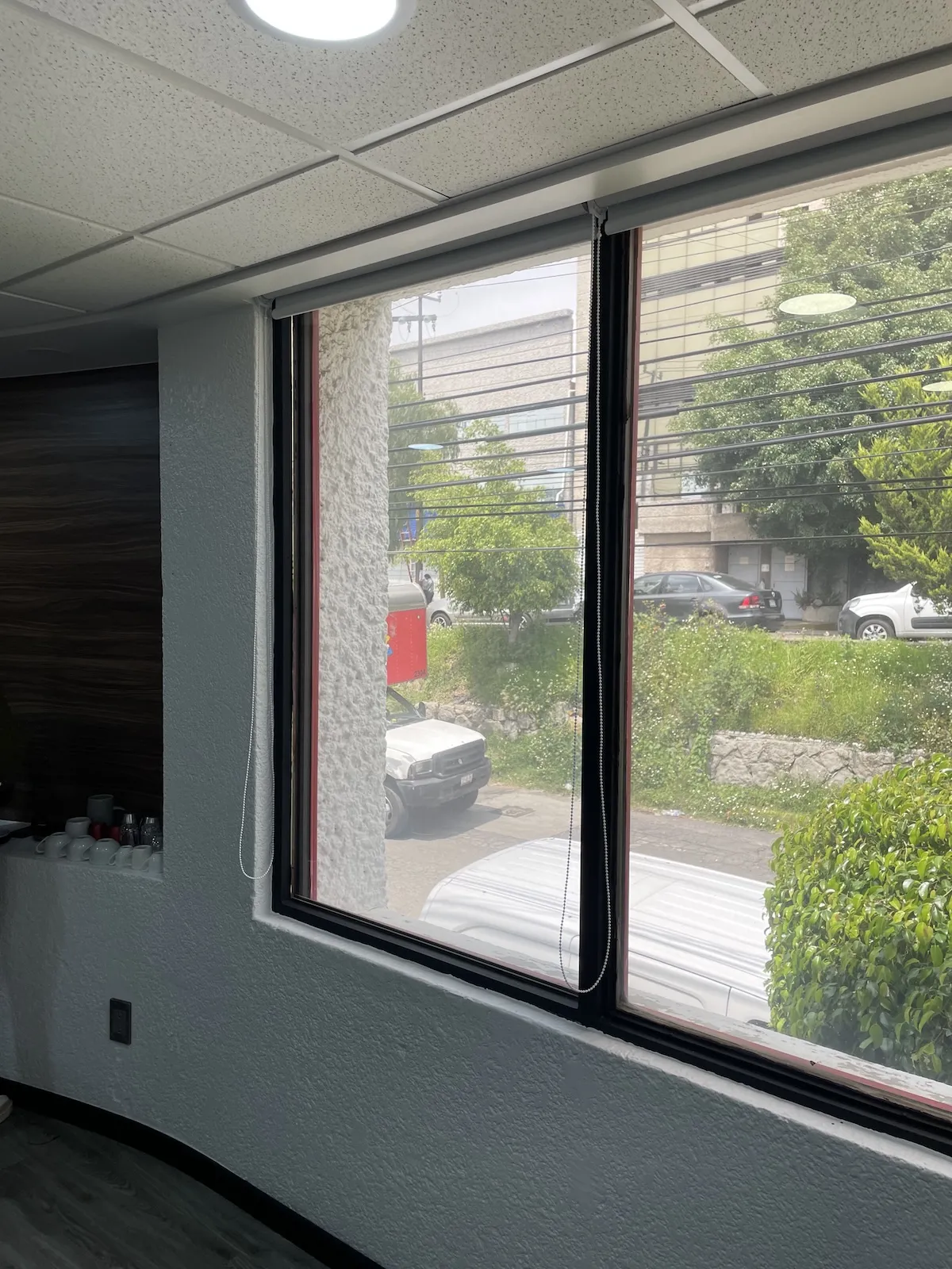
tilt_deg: -3.1
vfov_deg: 67.3
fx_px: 953
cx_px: 476
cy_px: 634
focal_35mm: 26
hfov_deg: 53.1
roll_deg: +0.1
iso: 32
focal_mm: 4.2
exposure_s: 1/309
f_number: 1.6
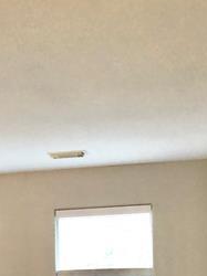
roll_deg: +0.1
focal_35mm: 86
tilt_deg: -5.9
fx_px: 687
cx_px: -55
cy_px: 380
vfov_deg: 20.4
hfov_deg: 16.3
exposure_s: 1/60
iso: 160
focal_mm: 3.99
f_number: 1.8
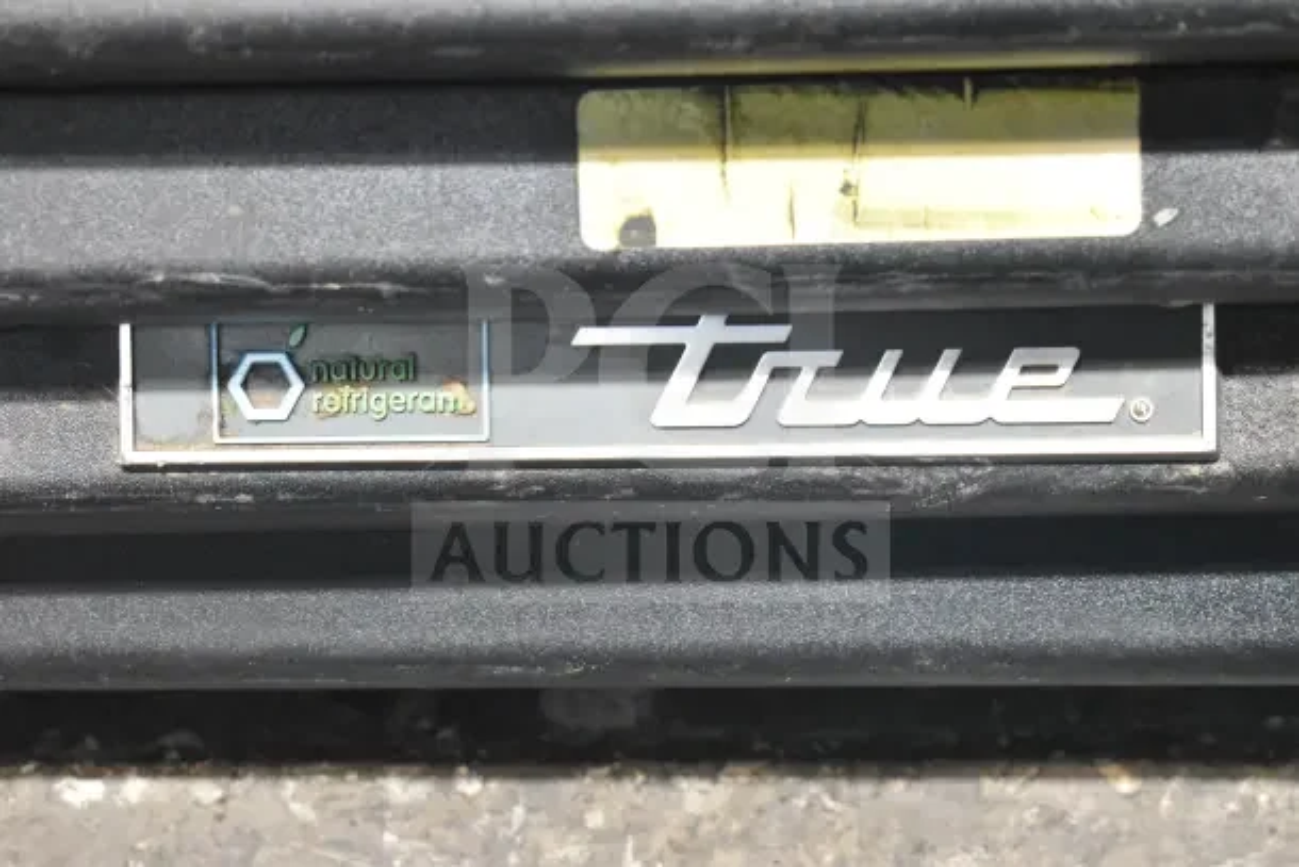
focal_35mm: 82
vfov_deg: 16.6
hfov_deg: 24.6
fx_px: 2977
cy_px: 434
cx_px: 650
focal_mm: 55
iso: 9000
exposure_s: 1/100
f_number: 5.6
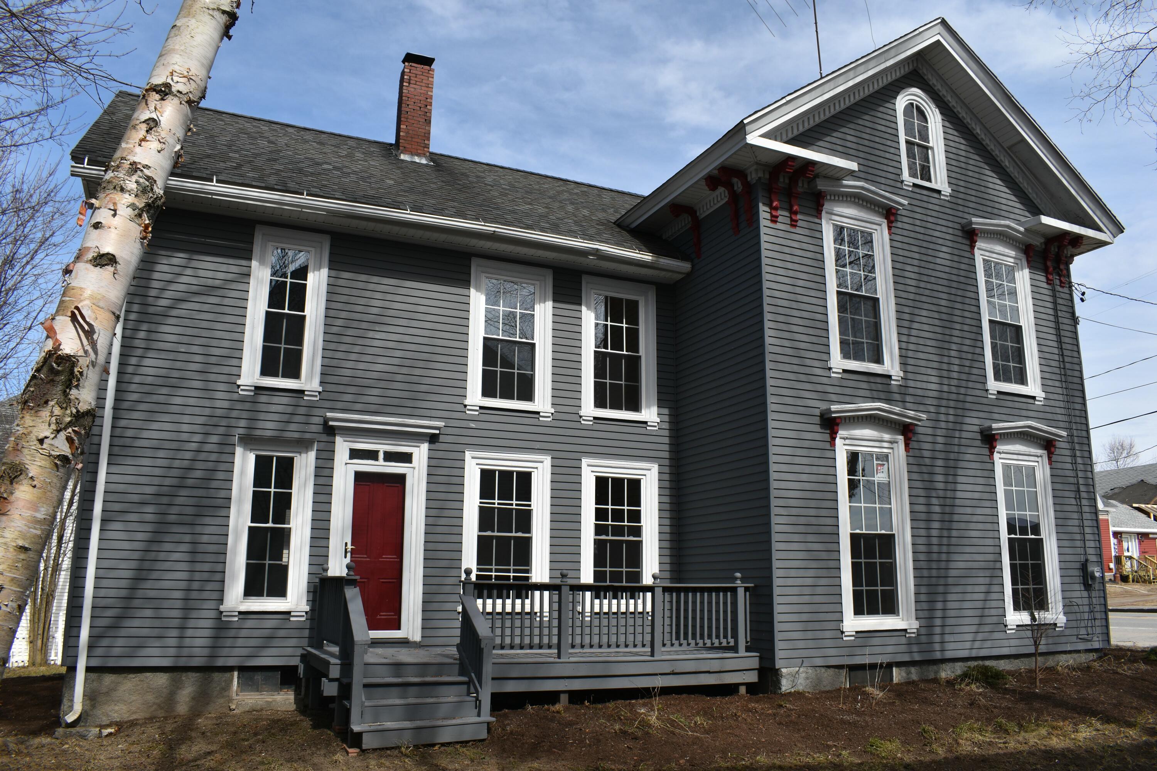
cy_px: 386
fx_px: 868
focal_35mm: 27
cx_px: 578
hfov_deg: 67.4
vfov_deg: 47.9
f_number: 8
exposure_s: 1/320
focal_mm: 18
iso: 100
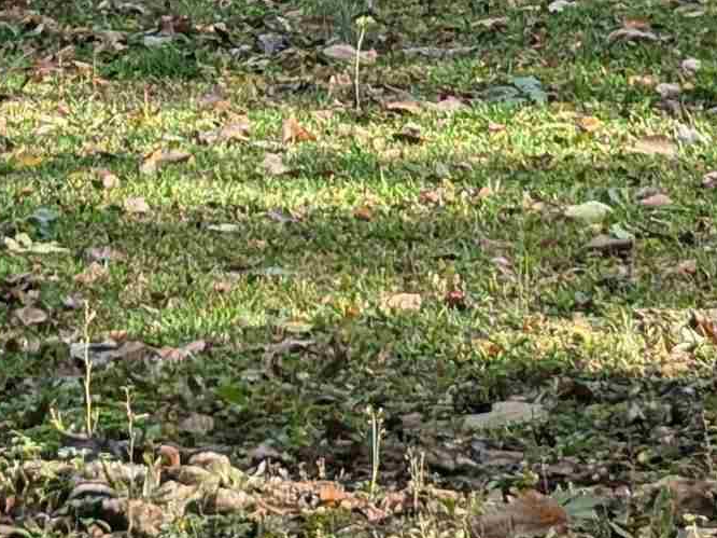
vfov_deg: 6.5
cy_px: -554
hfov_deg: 8.9
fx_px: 4576
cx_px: 0
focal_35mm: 221
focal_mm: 6.81
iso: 38
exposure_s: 1/442
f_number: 1.85
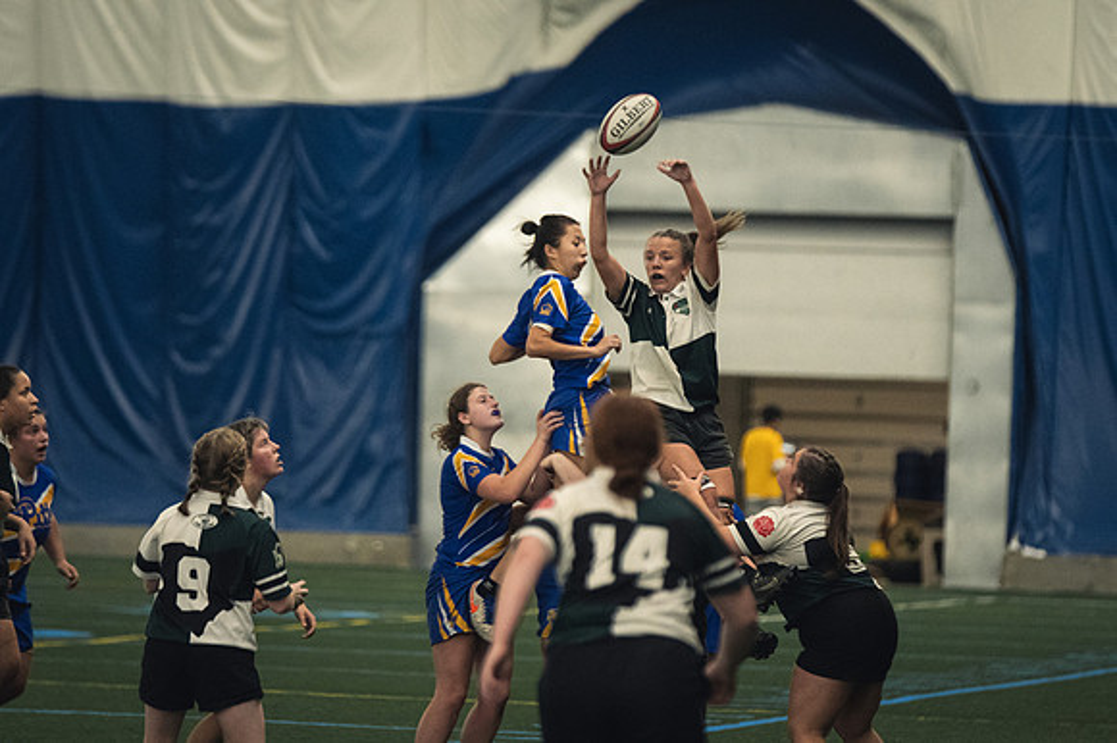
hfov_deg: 6.9
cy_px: 372
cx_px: 558
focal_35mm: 300
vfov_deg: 4.6
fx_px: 9303
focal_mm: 200
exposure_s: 1/500
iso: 5000
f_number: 2.8
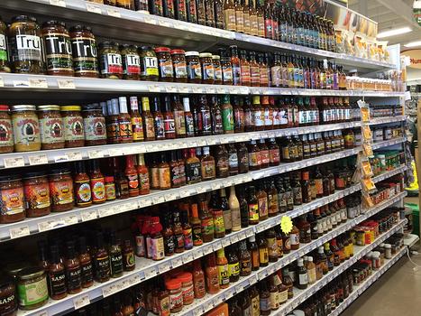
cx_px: 210
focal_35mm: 29
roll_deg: +4.5
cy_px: 158
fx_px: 353
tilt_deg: -6.2
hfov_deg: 61.7
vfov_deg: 48.2
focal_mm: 4.15
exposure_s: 1/30
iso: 50
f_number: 2.2
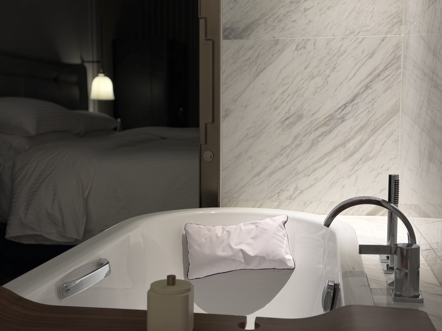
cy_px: 166
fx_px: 613
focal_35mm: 48
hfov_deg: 39.7
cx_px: 221
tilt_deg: -4.5
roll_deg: +0.3
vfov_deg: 30.3
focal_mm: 6.76
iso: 100
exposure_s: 1/80
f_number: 1.78
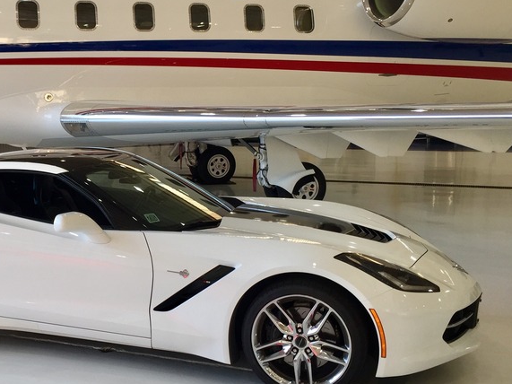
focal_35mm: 52
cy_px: 194
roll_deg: -1.1
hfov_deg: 35.9
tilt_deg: -5.8
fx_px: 769
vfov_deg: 28.0
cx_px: 121
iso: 40
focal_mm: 4.15
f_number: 2.2
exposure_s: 1/120
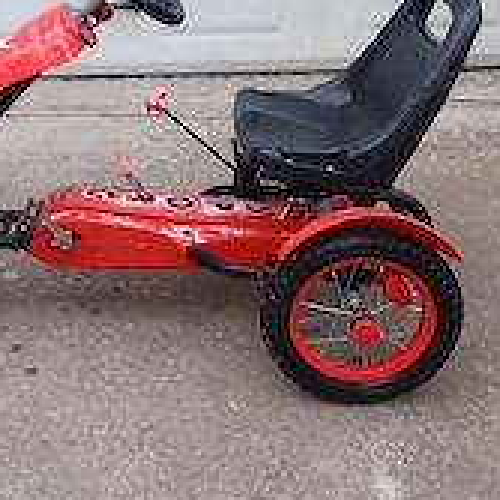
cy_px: 108
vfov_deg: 31.5
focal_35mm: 53
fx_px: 866
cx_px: 99
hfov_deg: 31.4
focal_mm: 4.6
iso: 100
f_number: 1.8
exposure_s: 1/50
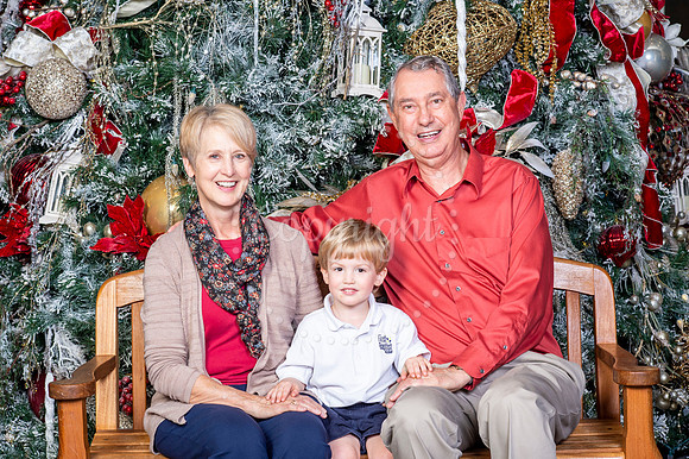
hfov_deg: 23.9
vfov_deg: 16.1
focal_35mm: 85
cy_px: 230
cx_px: 344
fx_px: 1626
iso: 400
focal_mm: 85
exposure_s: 1/125
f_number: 8
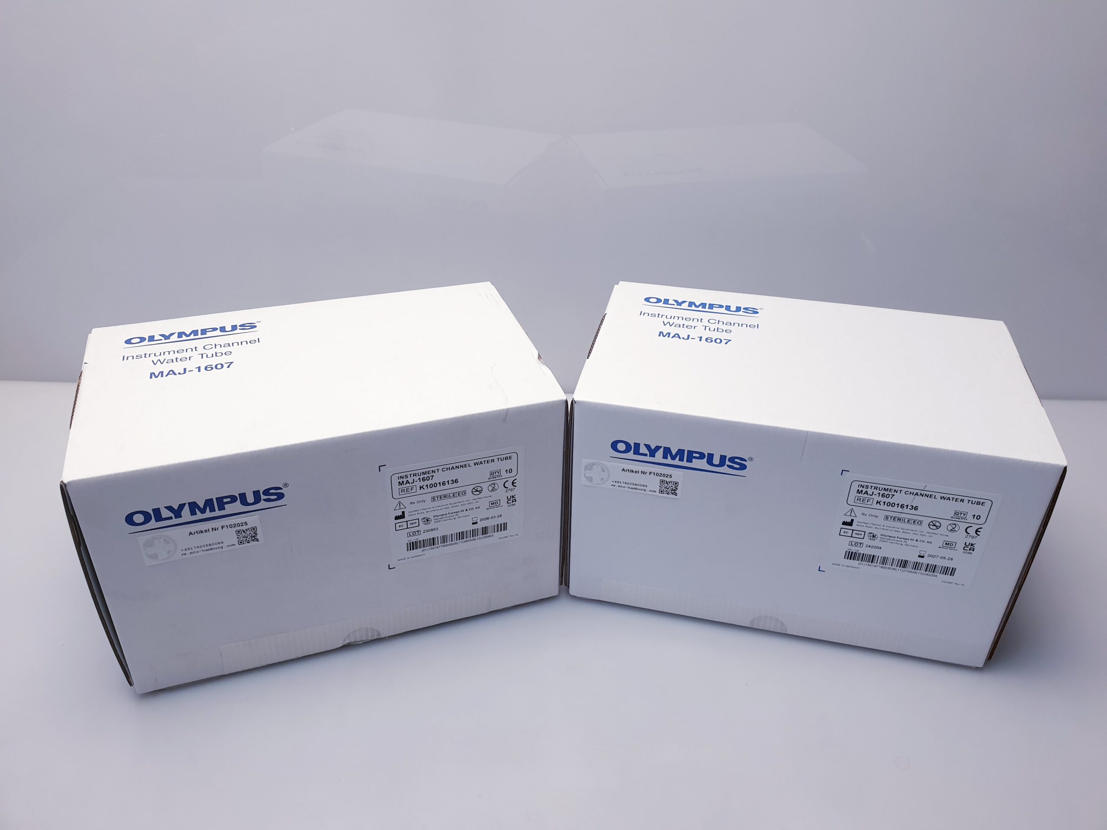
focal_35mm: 26
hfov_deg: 67.3
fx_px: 831
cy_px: 415
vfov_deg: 53.1
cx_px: 554
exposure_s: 1/100
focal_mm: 4.3
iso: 80
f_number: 2.4
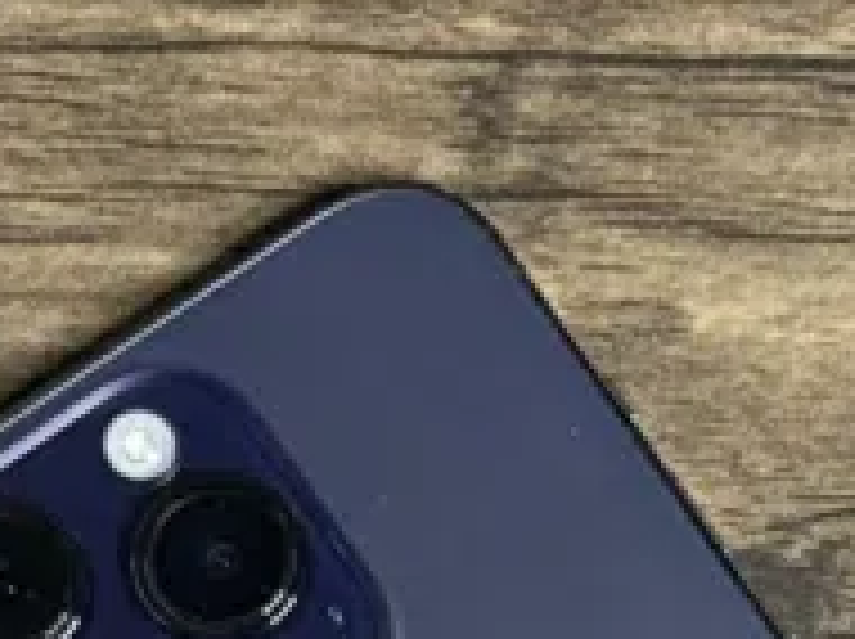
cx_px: 1143
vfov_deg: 9.0
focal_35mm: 162
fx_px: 3996
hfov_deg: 11.8
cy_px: 855
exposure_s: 1/50
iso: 64
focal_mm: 6.76
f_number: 1.78
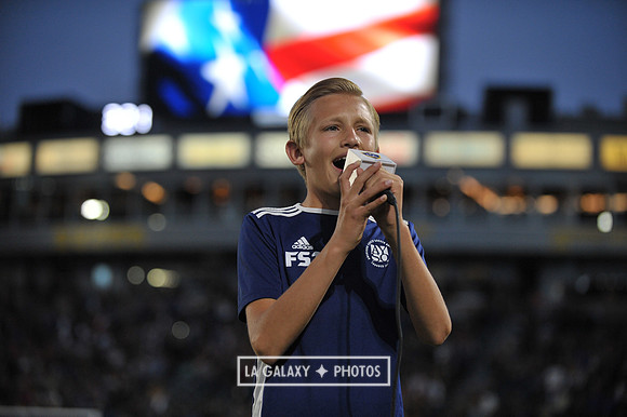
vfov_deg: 13.9
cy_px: 208
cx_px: 314
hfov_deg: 20.8
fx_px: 1706
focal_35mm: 98
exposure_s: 1/1000
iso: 1600
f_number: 2.8
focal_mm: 98
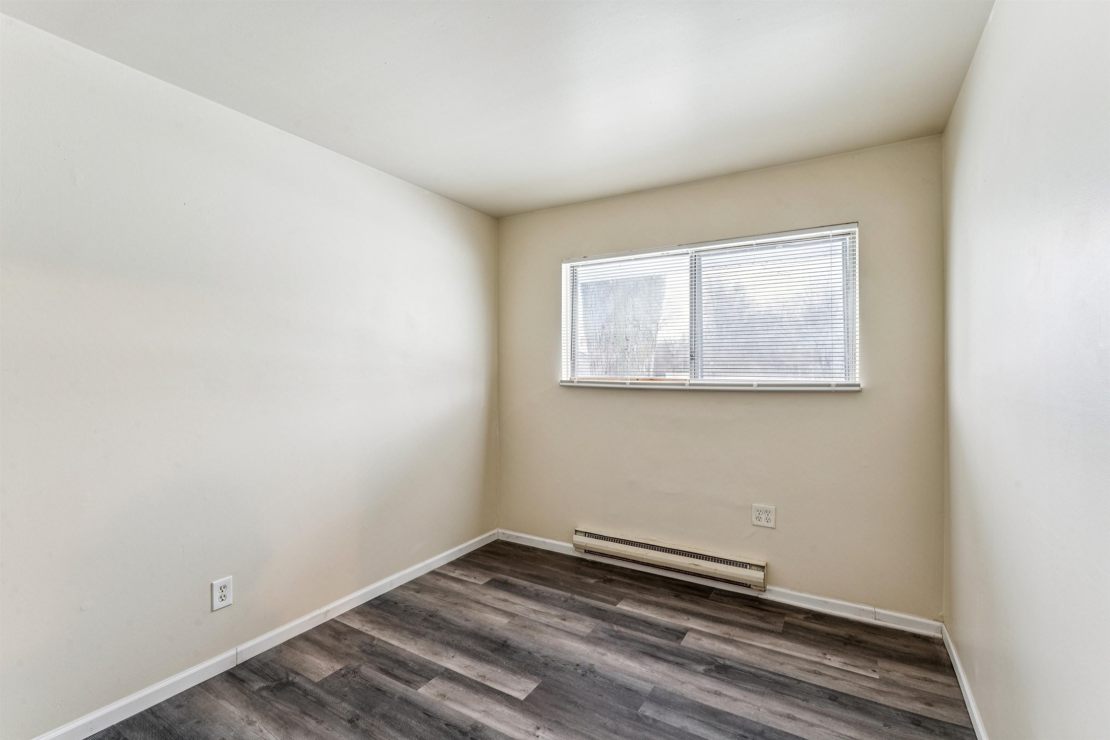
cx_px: 555
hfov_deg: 96.0
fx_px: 499
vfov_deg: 73.1
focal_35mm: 16
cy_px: 370
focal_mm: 16.2
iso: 400
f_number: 13
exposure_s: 1/1.25
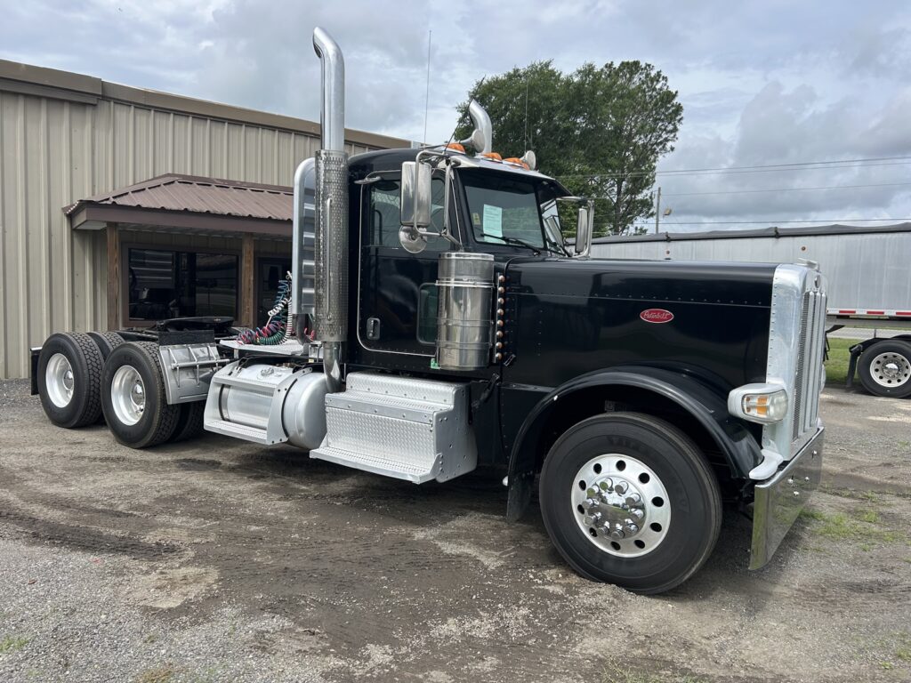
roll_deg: -1.6
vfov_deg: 53.1
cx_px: 456
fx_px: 684
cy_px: 342
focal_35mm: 26
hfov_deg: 67.3
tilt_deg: -4.5
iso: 50
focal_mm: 5.7
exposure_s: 1/3077
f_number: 1.5
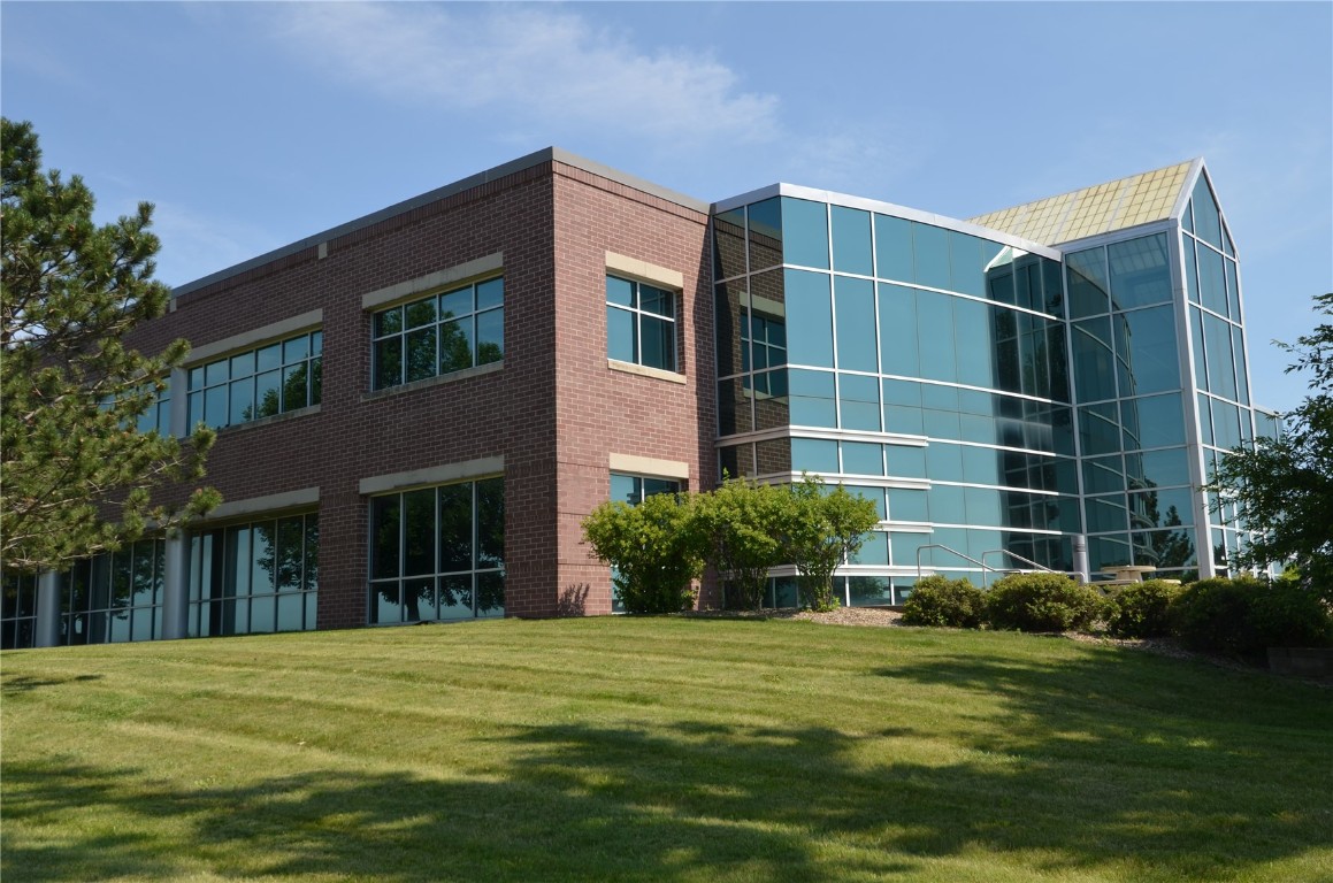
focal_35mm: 36
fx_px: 1330
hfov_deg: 53.2
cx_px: 666
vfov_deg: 36.7
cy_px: 442
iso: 100
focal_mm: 24
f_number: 7.1
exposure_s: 1/250
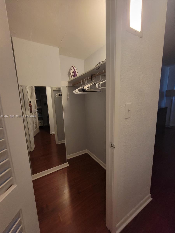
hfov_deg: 89.9
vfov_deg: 106.2
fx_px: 88
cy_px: 116
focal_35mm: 13
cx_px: 88
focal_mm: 2.2
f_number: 2.2
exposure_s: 1/40
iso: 400
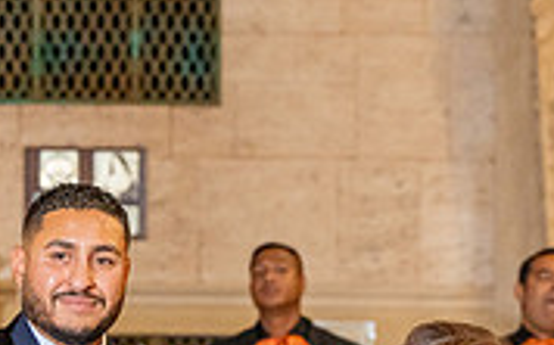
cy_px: 569
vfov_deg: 5.2
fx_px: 3757
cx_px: 534
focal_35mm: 249
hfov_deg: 8.4
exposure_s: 1/200
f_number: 4.5
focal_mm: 70
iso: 2000
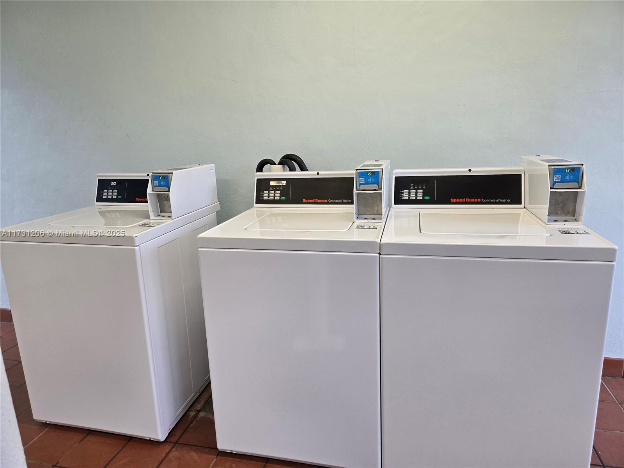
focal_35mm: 23
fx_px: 415
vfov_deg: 58.9
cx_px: 312
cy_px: 234
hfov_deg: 73.9
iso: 80
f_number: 1.8
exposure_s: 1/180
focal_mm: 5.4
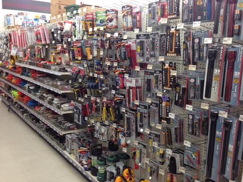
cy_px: 91
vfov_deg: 42.9
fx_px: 232
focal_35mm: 33
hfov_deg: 55.4
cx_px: 122
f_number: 2.4
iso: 64
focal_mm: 4.12
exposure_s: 1/20
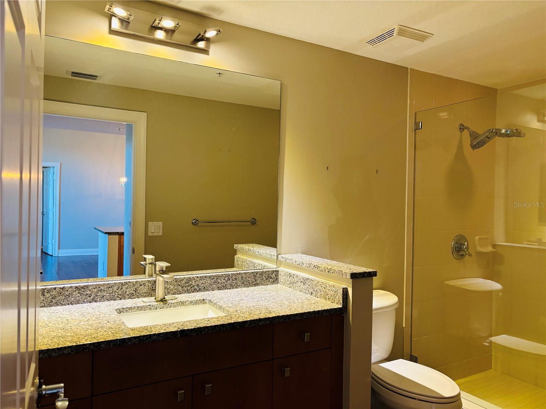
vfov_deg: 53.1
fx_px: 410
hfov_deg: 67.3
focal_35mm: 26
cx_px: 273
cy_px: 204
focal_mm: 5.96
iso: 200
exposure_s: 1/60
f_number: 1.6
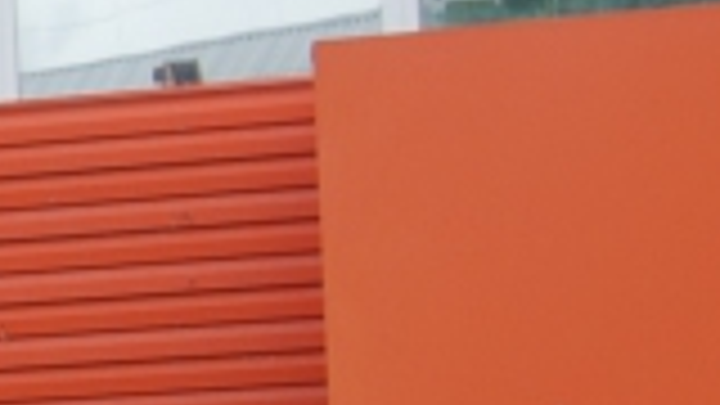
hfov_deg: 8.4
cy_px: 603
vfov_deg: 5.4
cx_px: -1276
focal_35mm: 223
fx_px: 4256
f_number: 6.3
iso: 100
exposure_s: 1/160
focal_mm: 19
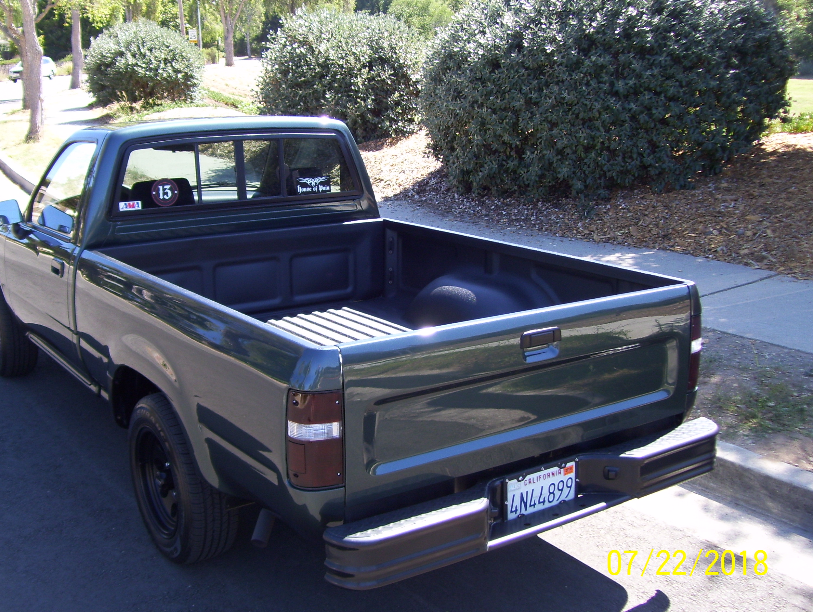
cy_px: 298
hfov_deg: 45.6
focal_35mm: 41
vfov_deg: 35.2
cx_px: 352
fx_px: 964
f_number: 2.7
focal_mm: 6
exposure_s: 1/200
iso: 80
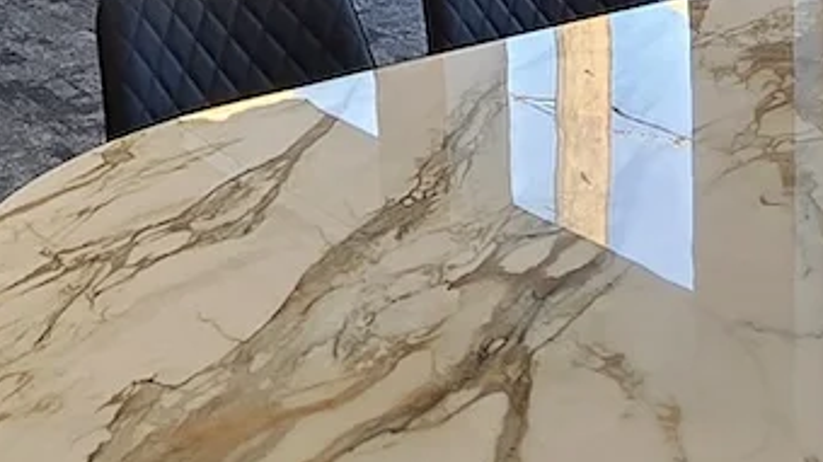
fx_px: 1745
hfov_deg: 25.8
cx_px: 111
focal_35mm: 80
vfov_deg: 13.8
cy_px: -317
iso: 64
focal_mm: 2.2
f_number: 2.2
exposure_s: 1/50
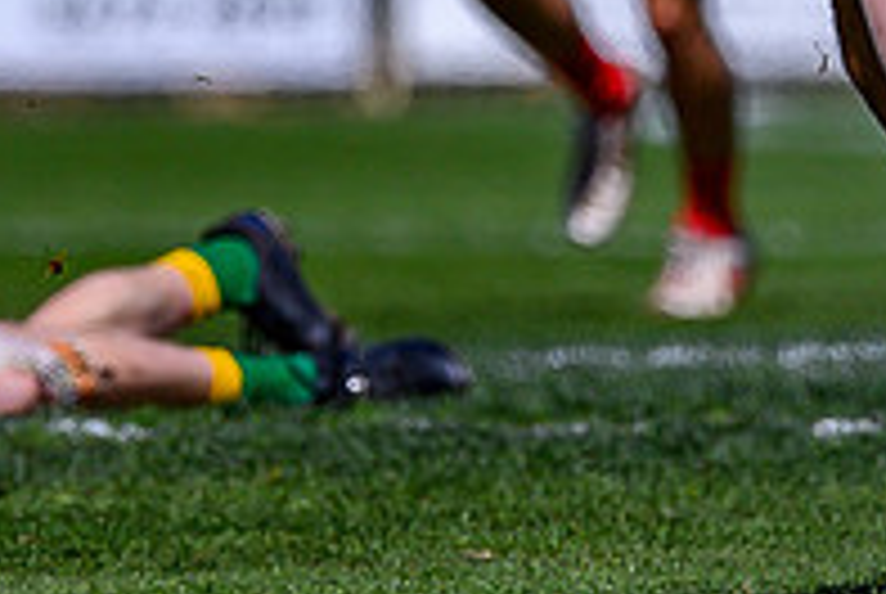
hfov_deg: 0.7
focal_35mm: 2861
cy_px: -91
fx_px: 70517
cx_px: 873
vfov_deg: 0.5
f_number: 4
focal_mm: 500
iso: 180
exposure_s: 1/3200
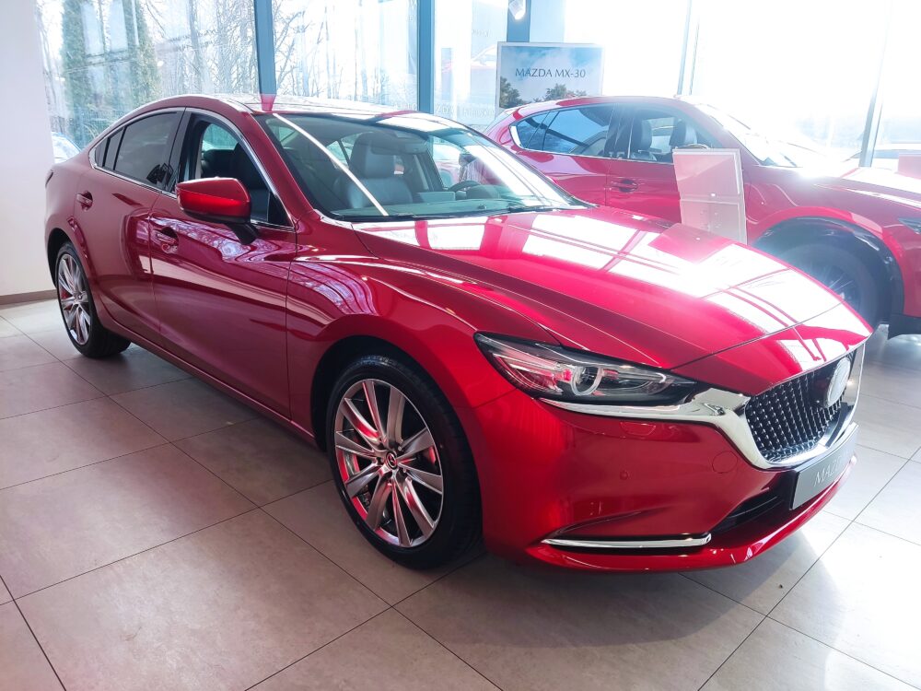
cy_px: 346
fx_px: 665
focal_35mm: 25
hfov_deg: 69.4
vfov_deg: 54.9
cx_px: 460
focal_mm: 4.71
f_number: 1.79
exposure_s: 1/100
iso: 53
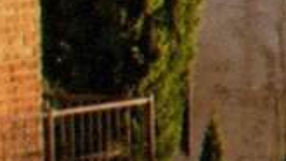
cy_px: 317
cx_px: 830
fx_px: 1783
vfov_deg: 5.1
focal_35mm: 235
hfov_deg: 8.0
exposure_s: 1/400
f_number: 5.6
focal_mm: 37
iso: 200
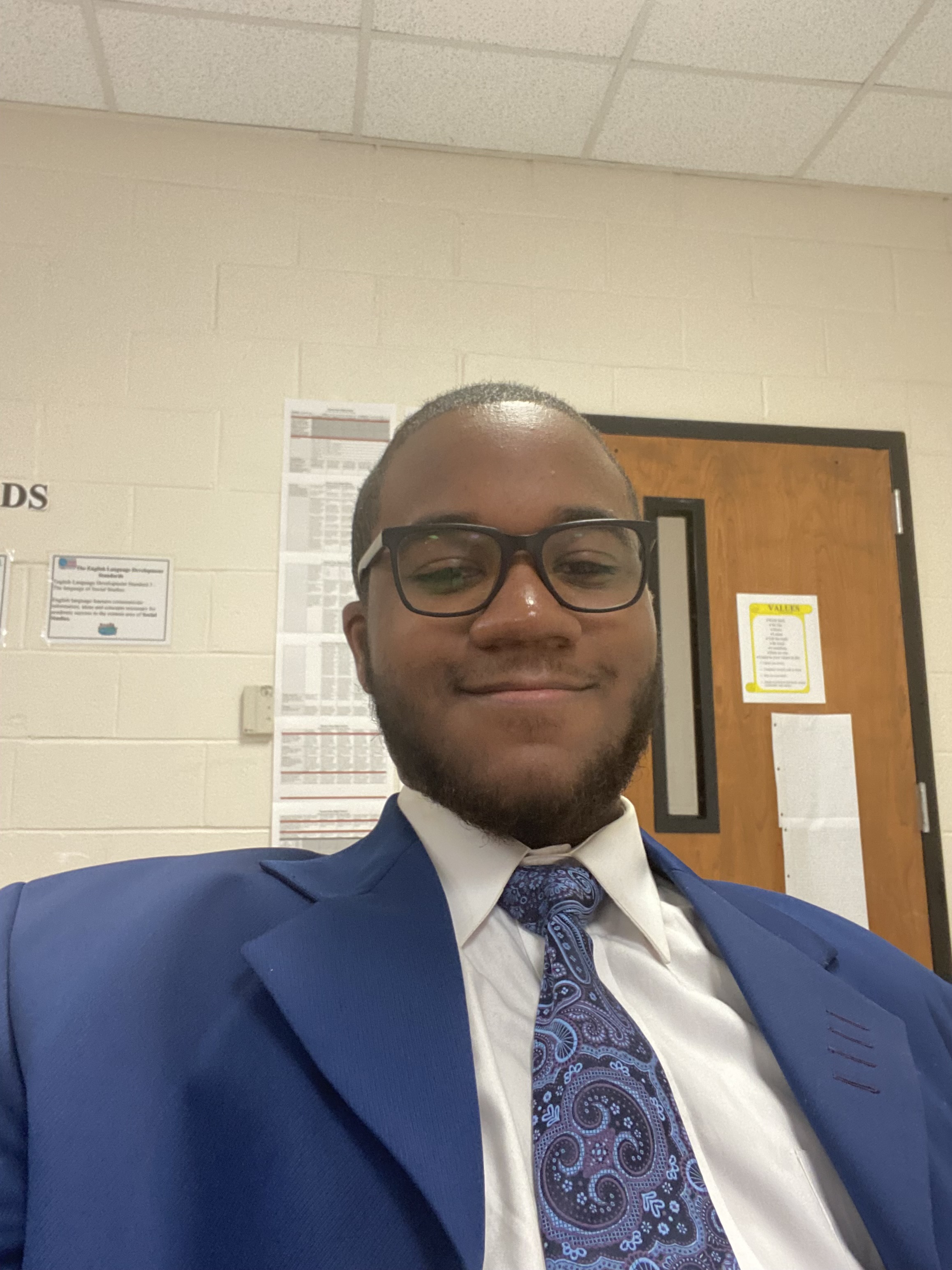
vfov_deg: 60.0
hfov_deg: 46.8
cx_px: 476
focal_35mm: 30
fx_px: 1100
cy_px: 635
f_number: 2.2
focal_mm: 2.71
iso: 320
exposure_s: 1/60
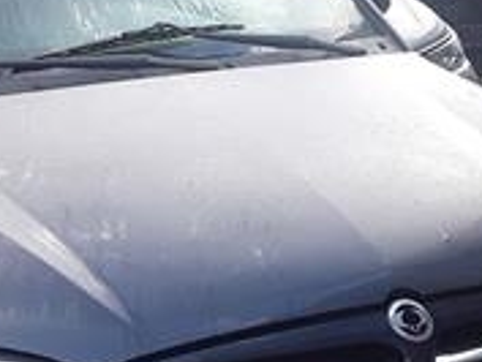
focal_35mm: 101
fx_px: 1407
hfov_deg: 19.1
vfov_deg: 14.6
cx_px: 44
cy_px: 308
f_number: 1.9
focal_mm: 2.91
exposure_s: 1/221
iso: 40
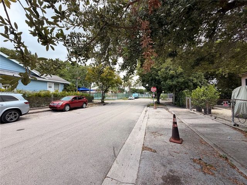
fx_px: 100
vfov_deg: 85.7
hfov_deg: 102.1
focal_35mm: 14
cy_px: 92
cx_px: 124
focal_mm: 2.22
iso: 50
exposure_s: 1/502
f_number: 2.2
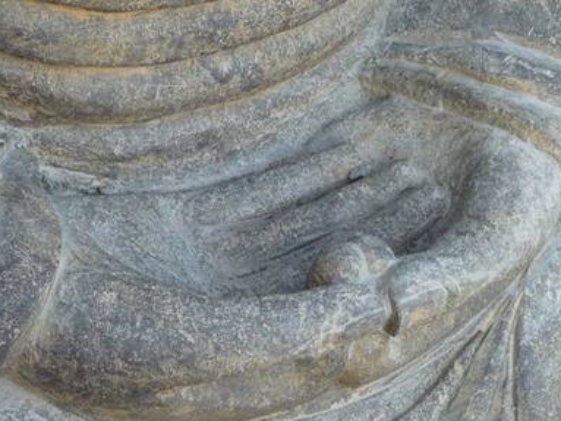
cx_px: 166
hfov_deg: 20.8
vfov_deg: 15.6
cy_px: 327
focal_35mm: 94
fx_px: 1523
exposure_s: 1/40
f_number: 3.7
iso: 100
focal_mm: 6
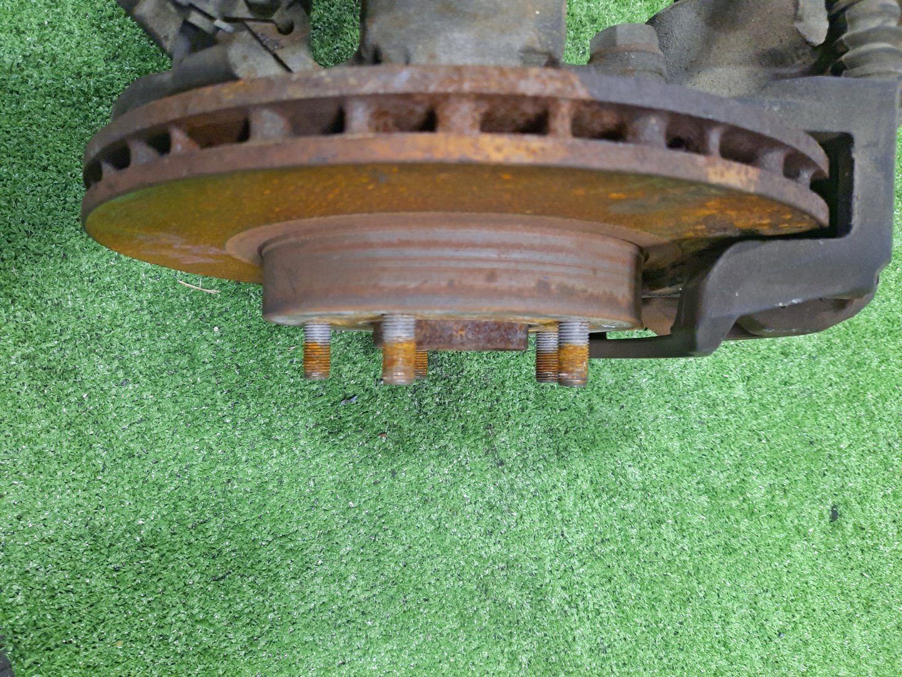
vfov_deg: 54.9
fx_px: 651
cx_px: 451
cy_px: 338
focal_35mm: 25
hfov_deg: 69.4
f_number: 2
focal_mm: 4.6
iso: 356
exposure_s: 1/25
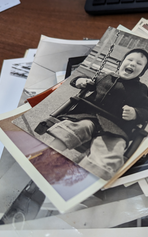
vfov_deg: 56.7
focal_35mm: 34
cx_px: 143
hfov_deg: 34.4
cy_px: 118
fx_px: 219
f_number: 1.85
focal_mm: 6.81
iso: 135
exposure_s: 1/63.7
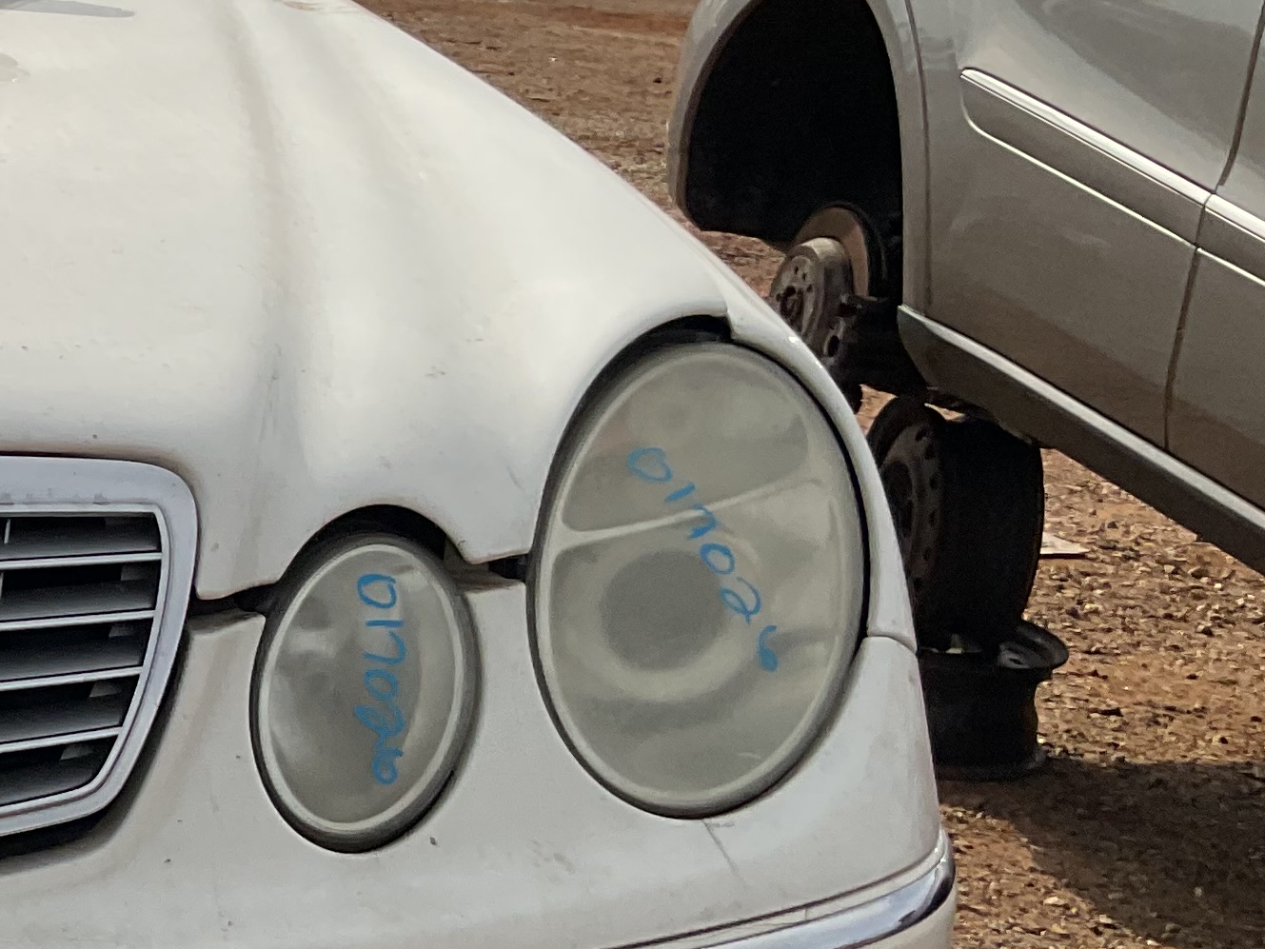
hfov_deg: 19.4
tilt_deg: -11.0
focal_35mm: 88
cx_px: -624
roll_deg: -2.3
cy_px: 495
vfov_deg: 16.8
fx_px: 3216
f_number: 1.8
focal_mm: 3
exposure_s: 1/5814
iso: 16
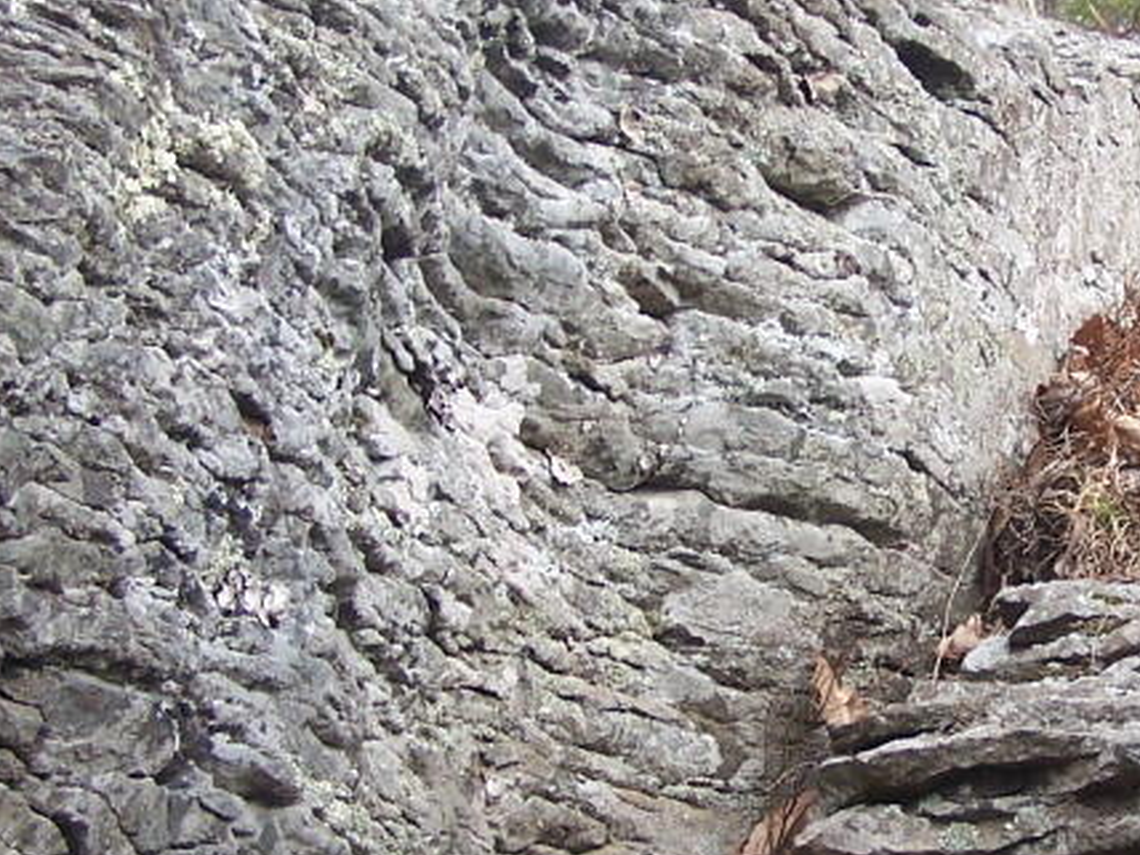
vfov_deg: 16.2
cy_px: 487
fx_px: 2997
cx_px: 1039
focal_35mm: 91
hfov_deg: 21.1
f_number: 2.8
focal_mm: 6.3
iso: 80
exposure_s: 1/125
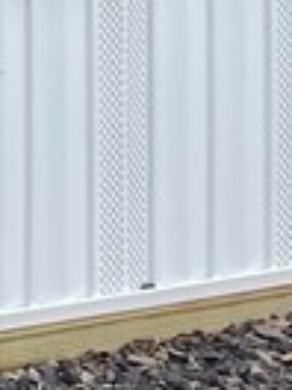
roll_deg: +0.3
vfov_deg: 9.3
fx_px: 2261
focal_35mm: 201
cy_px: -369
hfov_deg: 6.5
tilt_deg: -3.3
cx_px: -708
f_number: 1.6
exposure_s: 1/1033
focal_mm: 4.2
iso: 32
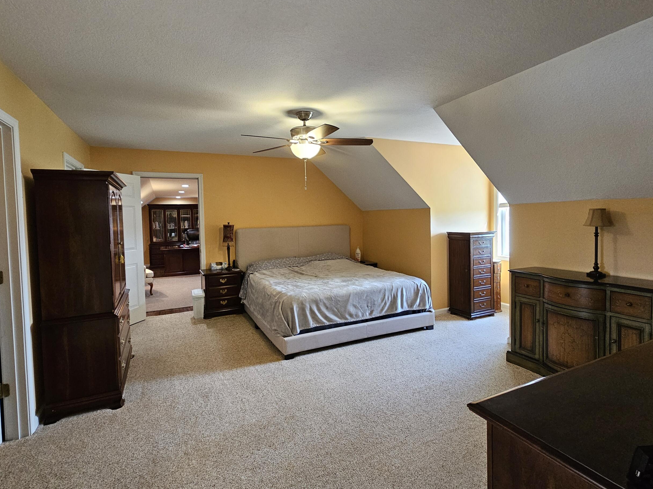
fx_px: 302
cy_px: 229
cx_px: 312
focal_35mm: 16
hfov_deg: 94.4
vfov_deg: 78.0
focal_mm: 2.2
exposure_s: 1/60
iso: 400
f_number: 2.2
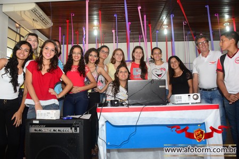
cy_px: 80
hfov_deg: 61.9
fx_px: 199
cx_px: 120
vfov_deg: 43.6
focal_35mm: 30
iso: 800
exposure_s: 1/80
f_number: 5.6
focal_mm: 20
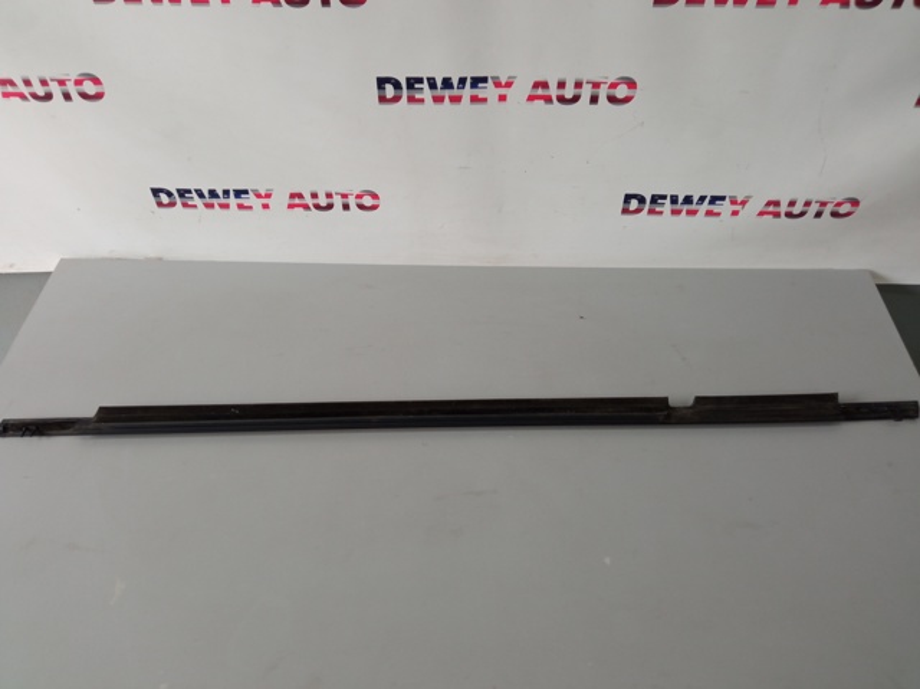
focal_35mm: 27
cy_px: 344
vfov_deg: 51.3
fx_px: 717
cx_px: 460
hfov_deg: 65.4
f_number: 2.2
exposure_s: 1/33.3
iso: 194
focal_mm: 3.79
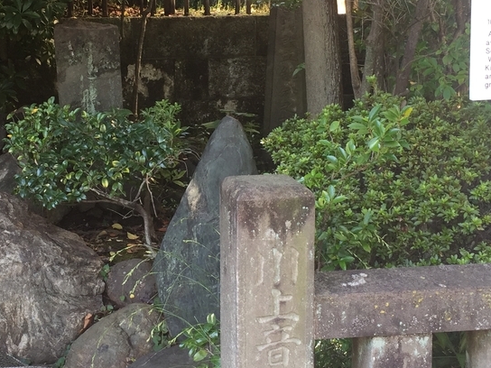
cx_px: 163
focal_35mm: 64
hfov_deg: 30.0
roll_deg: -1.4
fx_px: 908
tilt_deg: -8.7
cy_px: 149
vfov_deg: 22.9
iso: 40
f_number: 2.2
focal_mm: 4.15
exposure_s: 1/60
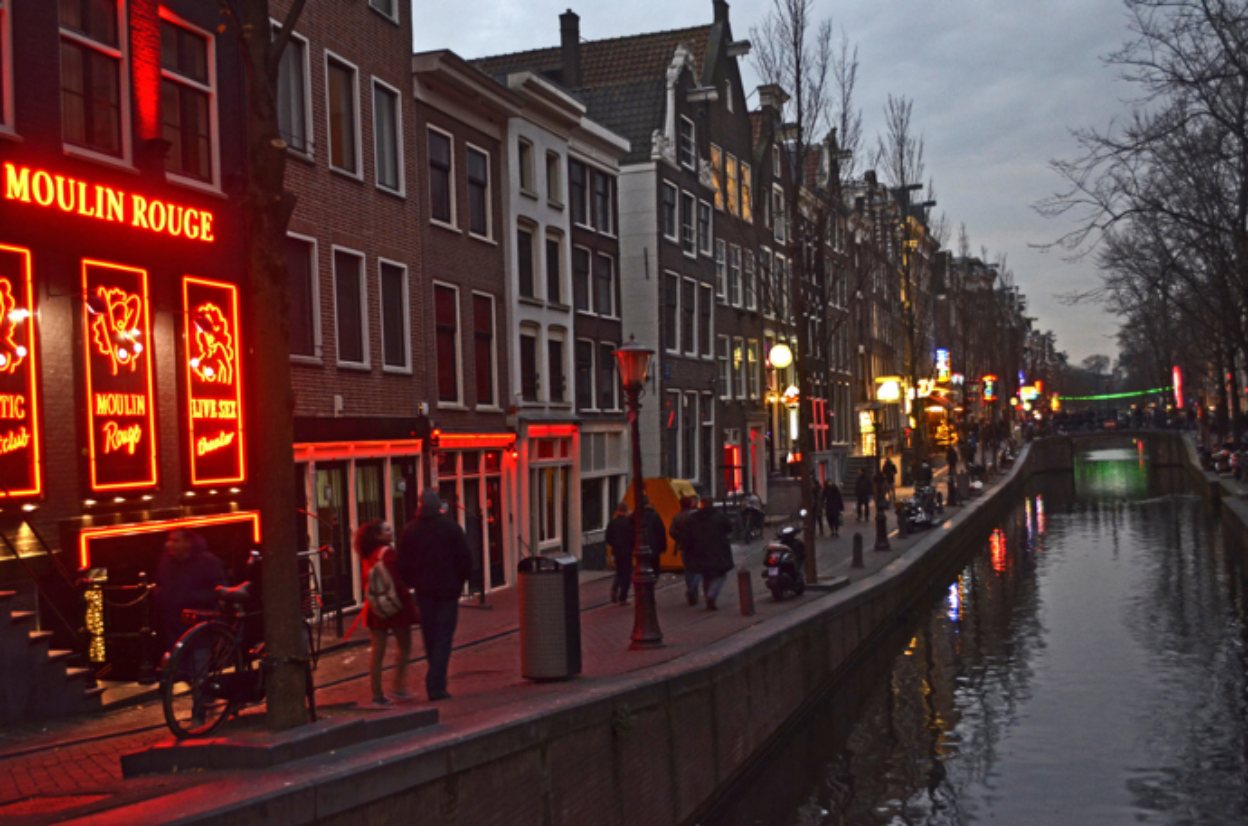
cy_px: 413
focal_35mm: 39
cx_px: 624
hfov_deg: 49.6
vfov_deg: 34.1
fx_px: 1349
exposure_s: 1/20
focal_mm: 26
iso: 1600
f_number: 4.2
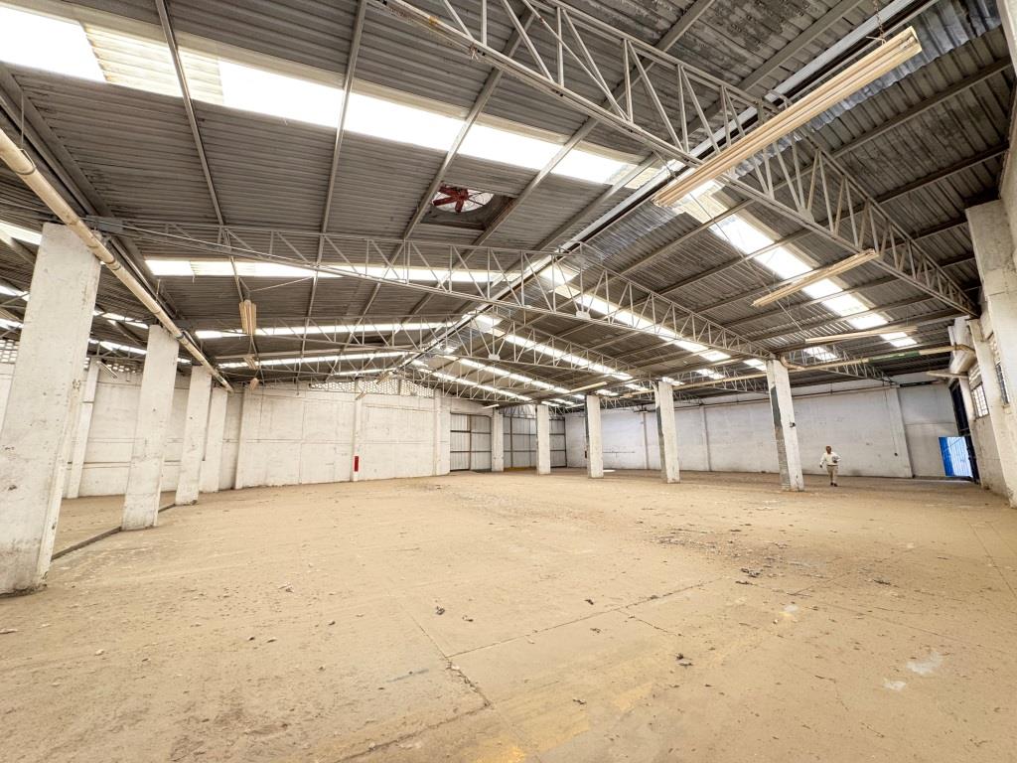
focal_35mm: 14
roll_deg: +1.4
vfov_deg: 85.7
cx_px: 508
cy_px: 382
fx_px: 411
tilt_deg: +9.8
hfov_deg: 102.1
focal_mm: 2.22
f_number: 2.2
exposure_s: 1/99
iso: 100
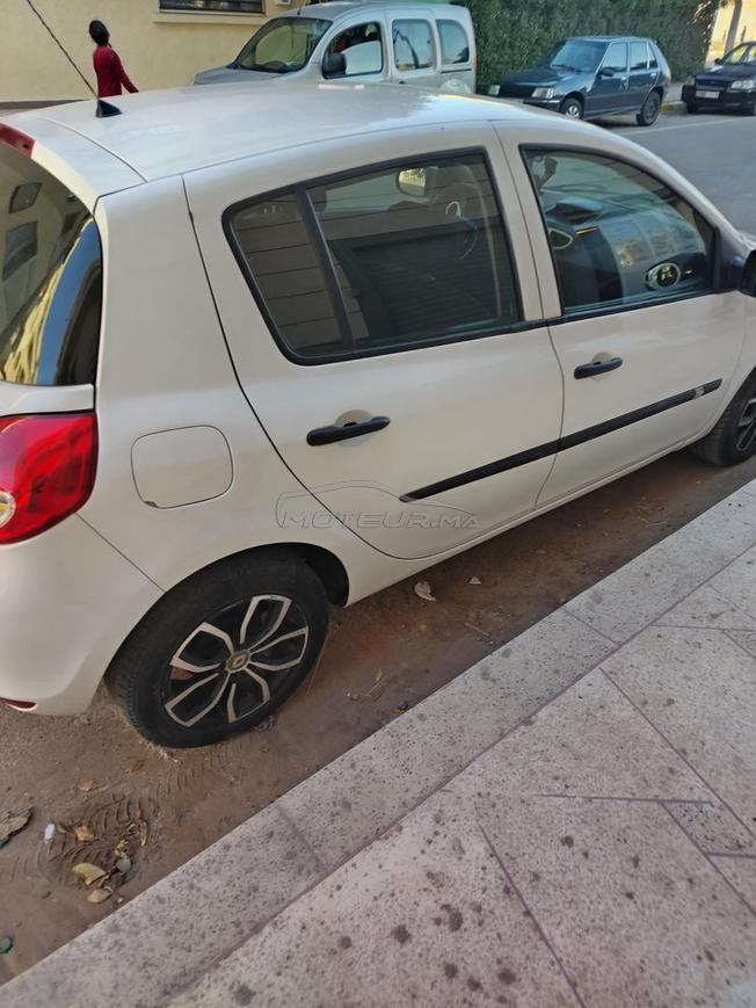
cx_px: 378
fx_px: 699
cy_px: 504
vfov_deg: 71.6
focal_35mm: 24
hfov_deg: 56.8
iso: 244
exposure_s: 1/100
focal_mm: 5.25
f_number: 1.75
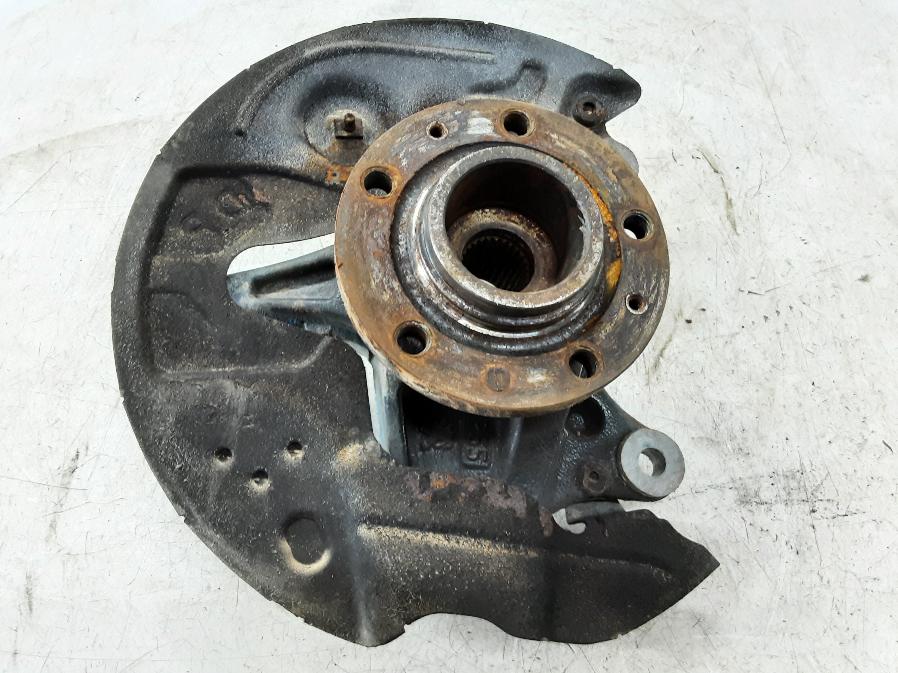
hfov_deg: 65.3
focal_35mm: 27
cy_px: 336
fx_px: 700
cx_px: 449
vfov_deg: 51.4
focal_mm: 2.91
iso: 125
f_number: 1.9
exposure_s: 1/33
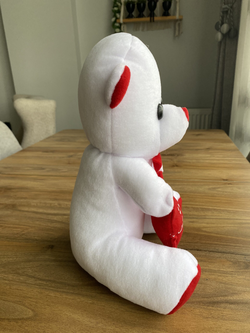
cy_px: 166
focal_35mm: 26
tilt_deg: -17.9
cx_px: 125
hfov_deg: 53.1
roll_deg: +1.9
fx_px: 250
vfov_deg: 67.3
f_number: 1.8
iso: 125
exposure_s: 1/114
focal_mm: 4.25
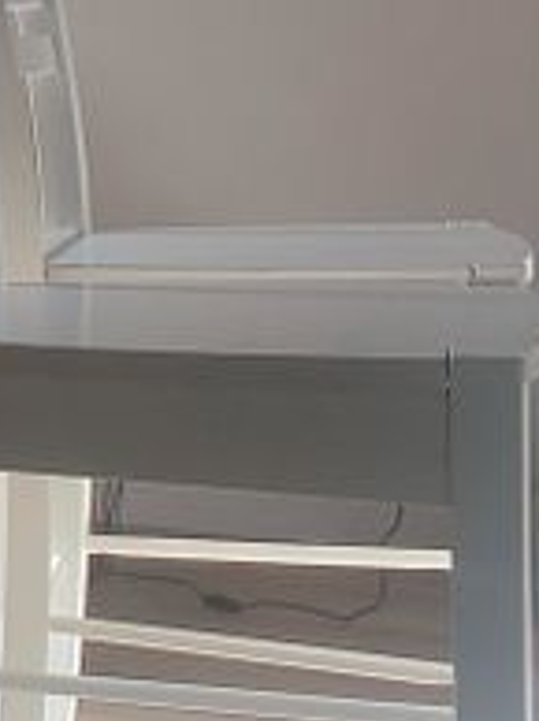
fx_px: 1373
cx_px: -532
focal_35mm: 66
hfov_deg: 16.8
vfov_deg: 29.1
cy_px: 203
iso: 52
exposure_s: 1/100
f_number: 2.2
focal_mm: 1.65
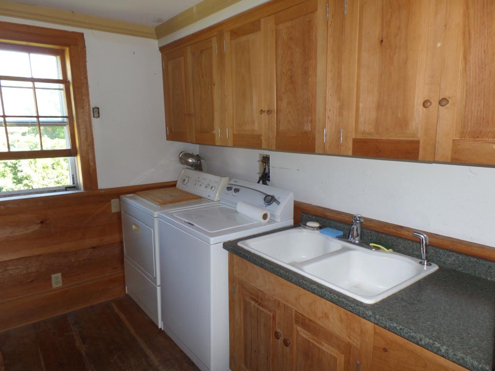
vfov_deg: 58.9
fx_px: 329
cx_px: 248
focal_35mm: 23
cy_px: 186
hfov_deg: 73.9
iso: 100
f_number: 2.8
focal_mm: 4.1
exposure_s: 1/30
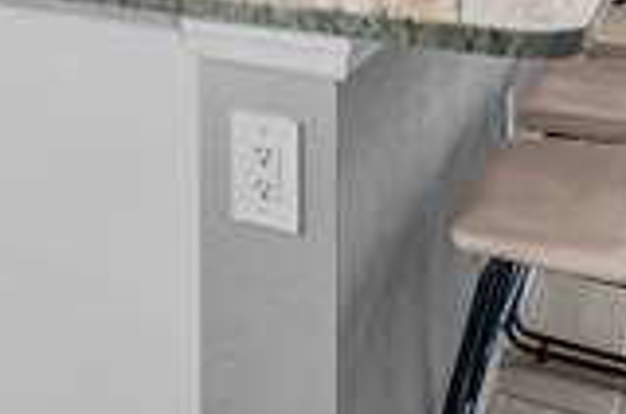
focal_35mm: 60
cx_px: 110
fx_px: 1041
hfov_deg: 32.4
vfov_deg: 19.7
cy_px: -197
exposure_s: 1/2
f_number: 10
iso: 320
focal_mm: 20
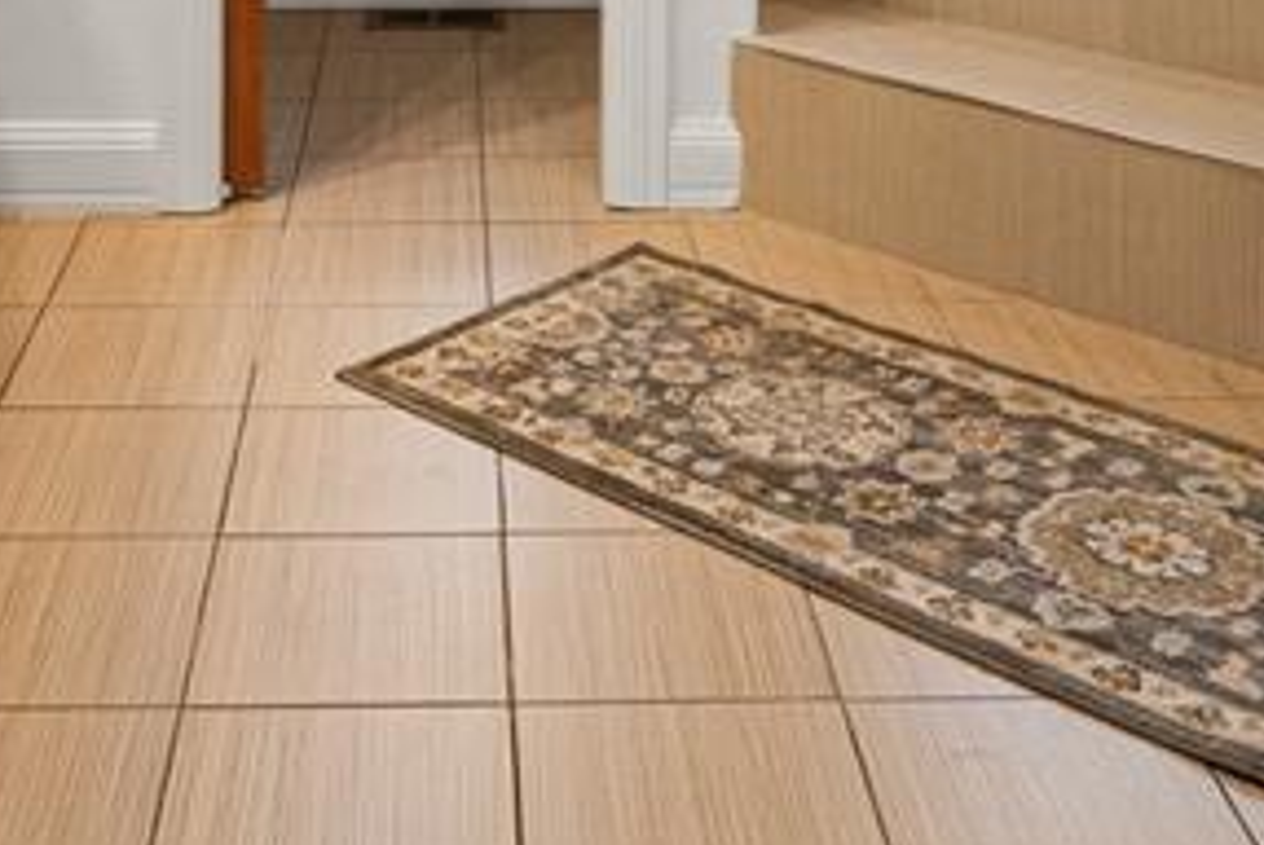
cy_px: -513
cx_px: 493
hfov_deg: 34.9
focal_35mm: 57
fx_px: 2003
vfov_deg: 19.8
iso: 200
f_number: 8
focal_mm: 16
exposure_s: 1/1.67
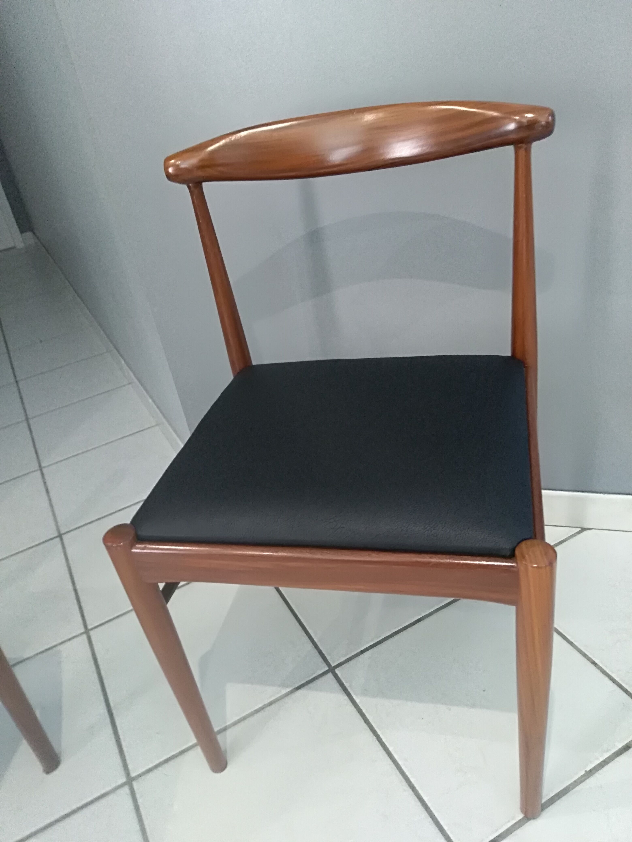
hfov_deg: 53.1
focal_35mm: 26
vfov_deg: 67.3
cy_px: 421
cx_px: 316
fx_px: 633
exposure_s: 1/25
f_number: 2
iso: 790
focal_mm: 3.54
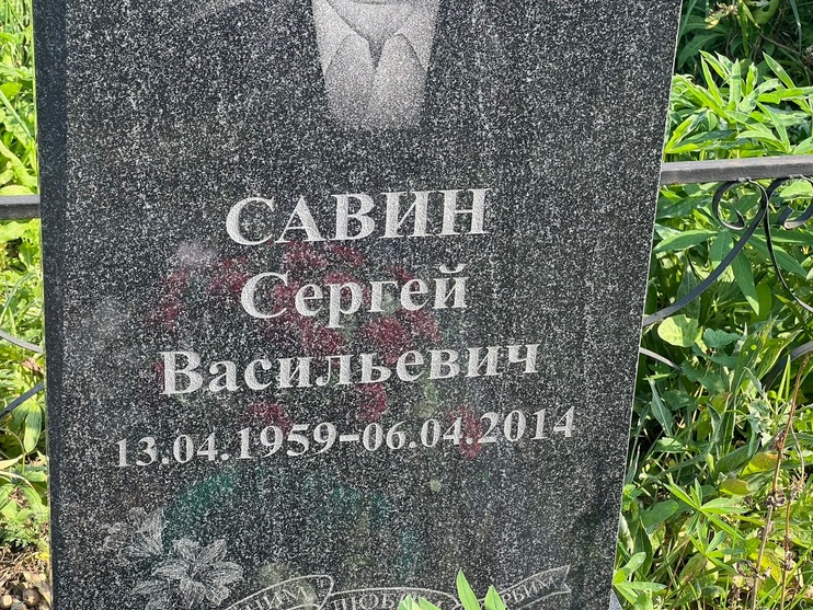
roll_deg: -2.7
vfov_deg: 17.8
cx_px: 394
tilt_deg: -26.1
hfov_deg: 23.5
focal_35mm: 83
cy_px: 301
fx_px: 1950
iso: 32
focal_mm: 9
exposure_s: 1/124
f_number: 2.8
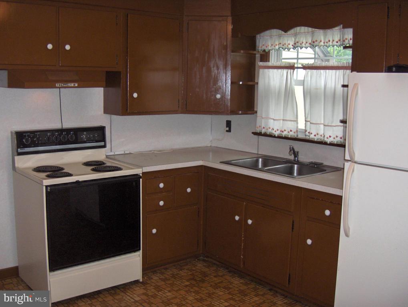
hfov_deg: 47.8
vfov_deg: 36.9
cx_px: 204
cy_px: 154
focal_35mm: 39
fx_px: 460
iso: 100
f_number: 2.8
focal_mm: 8
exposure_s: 1/60
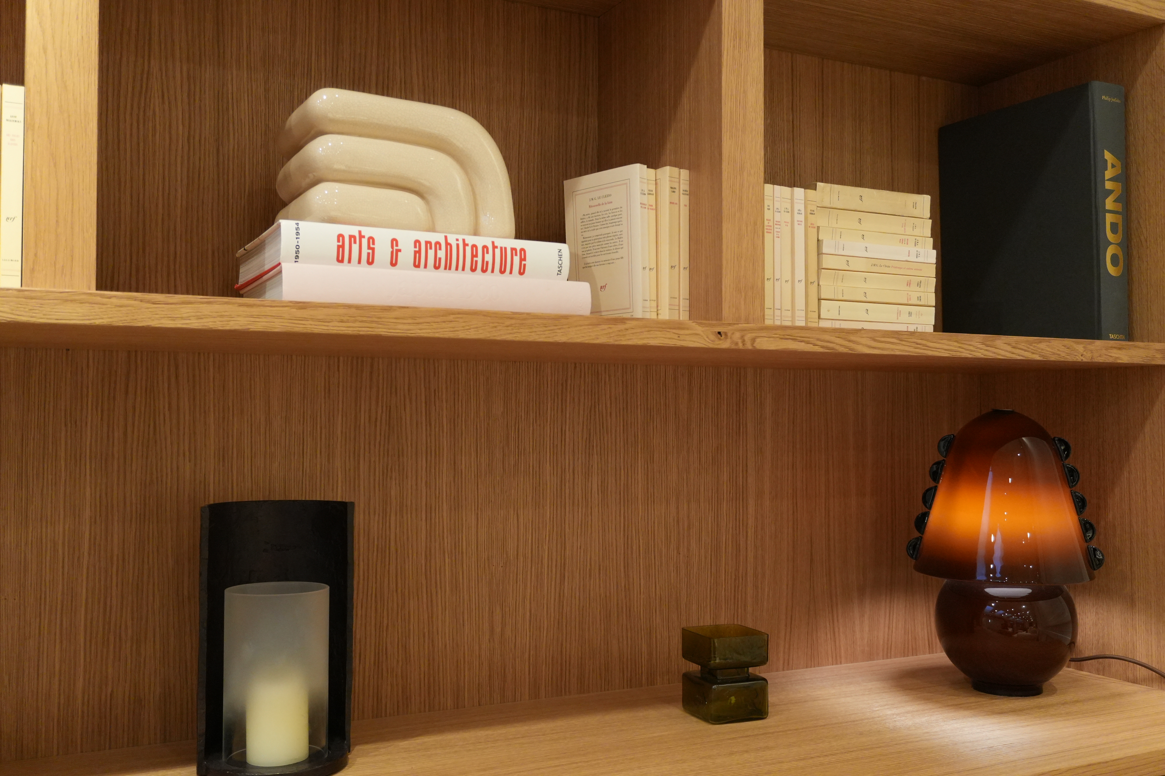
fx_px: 1165
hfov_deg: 53.1
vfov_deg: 36.9
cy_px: 388
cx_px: 582
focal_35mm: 36
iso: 2000
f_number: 4.5
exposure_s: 1/160
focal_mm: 24
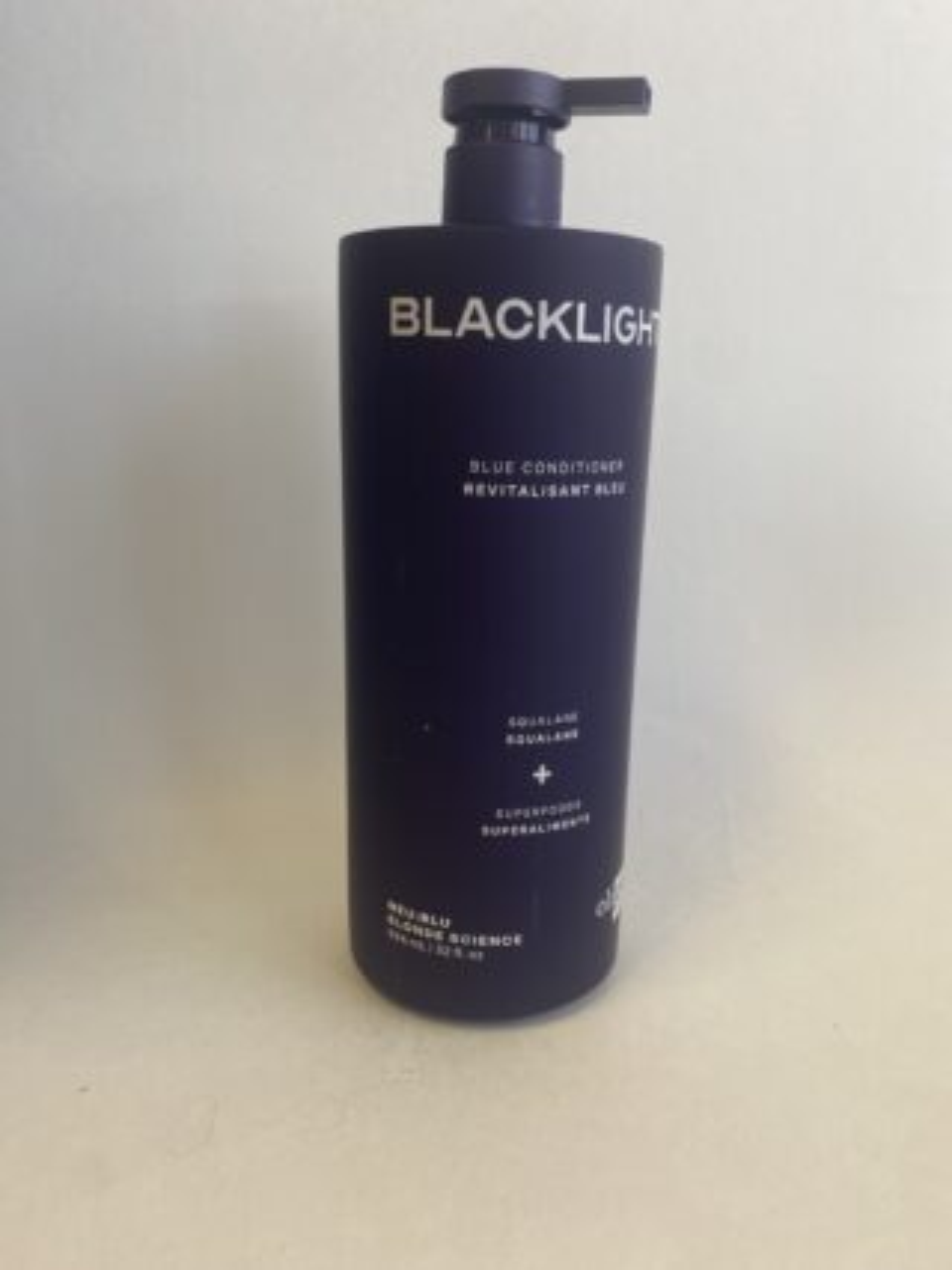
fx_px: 954
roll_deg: -0.2
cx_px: 476
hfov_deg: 53.0
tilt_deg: -12.6
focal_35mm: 26
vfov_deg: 67.3
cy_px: 635
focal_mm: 4.25
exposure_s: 1/61
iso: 40
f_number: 1.8
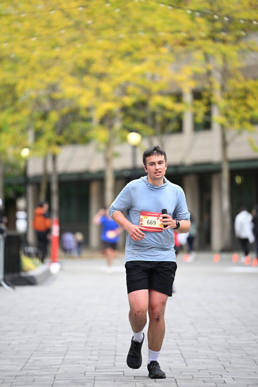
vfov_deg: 10.3
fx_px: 2148
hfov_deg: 6.9
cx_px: 129
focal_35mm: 200
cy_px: 194
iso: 640
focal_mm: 200
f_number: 2.8
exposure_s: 1/1600
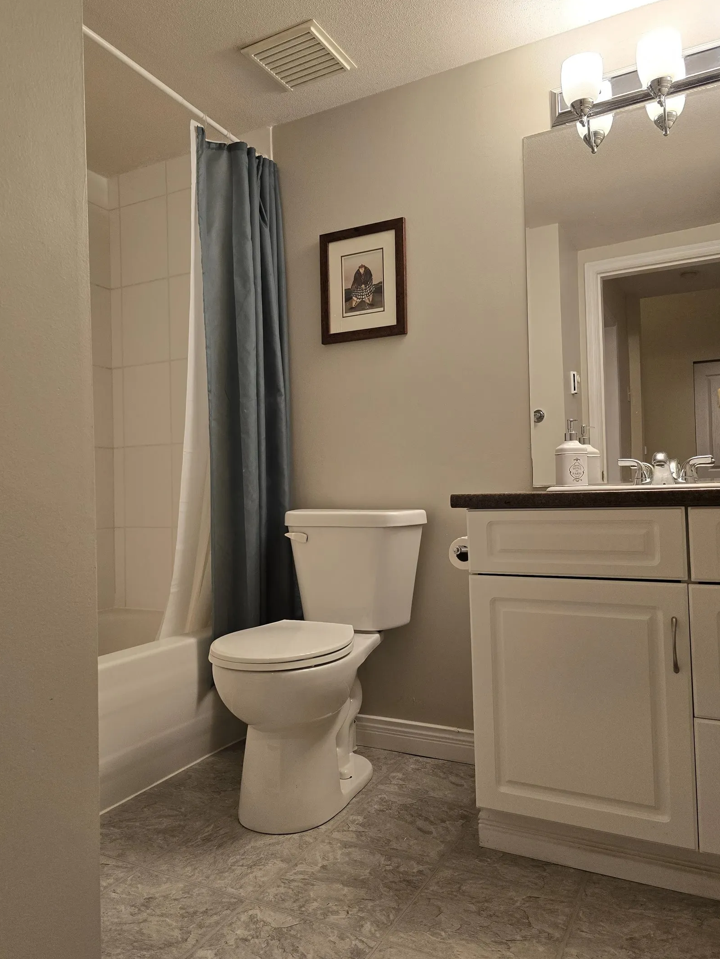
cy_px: 476
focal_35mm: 25
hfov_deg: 54.8
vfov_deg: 69.4
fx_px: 693
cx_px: 339
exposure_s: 1/180
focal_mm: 6.3
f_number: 1.7
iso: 250
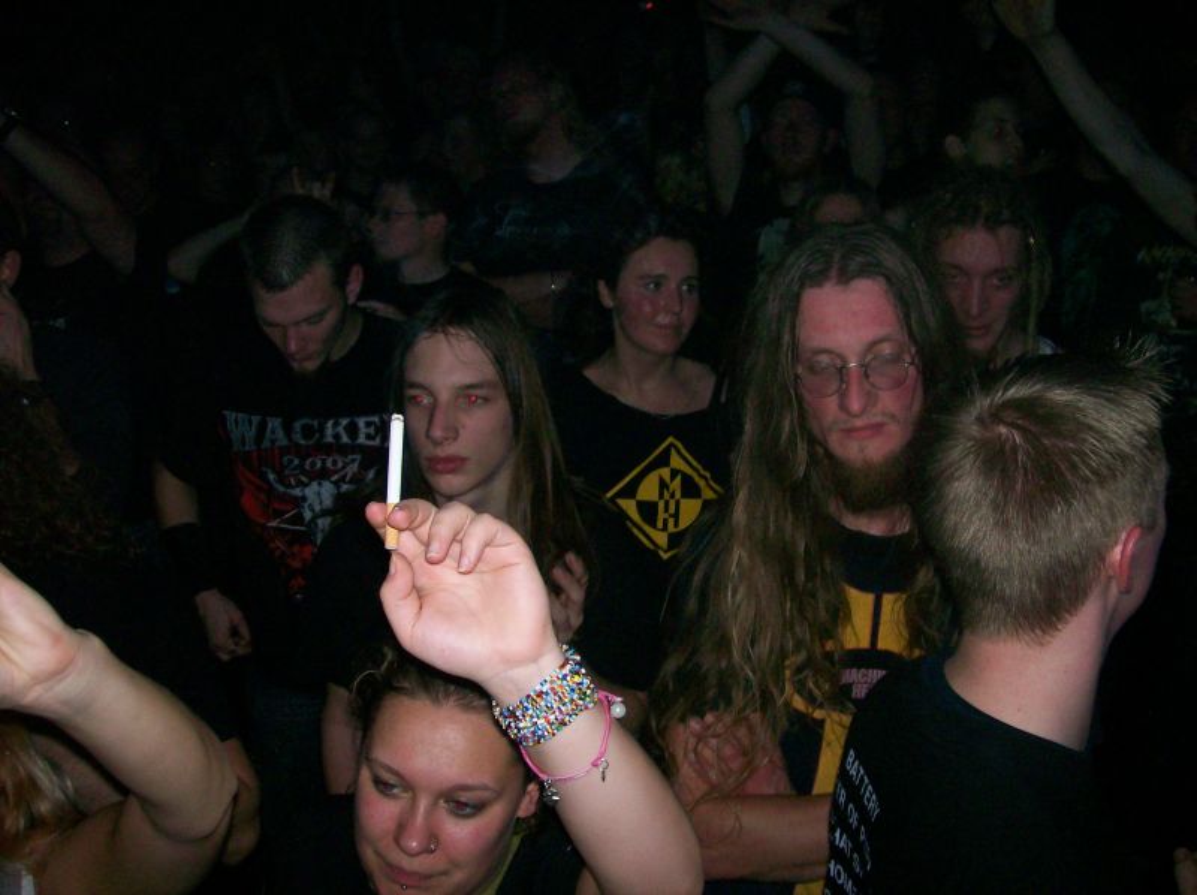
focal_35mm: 36
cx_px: 598
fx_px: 1243
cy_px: 448
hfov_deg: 51.4
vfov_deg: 39.6
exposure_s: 1/64
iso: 140
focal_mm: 6
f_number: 2.7
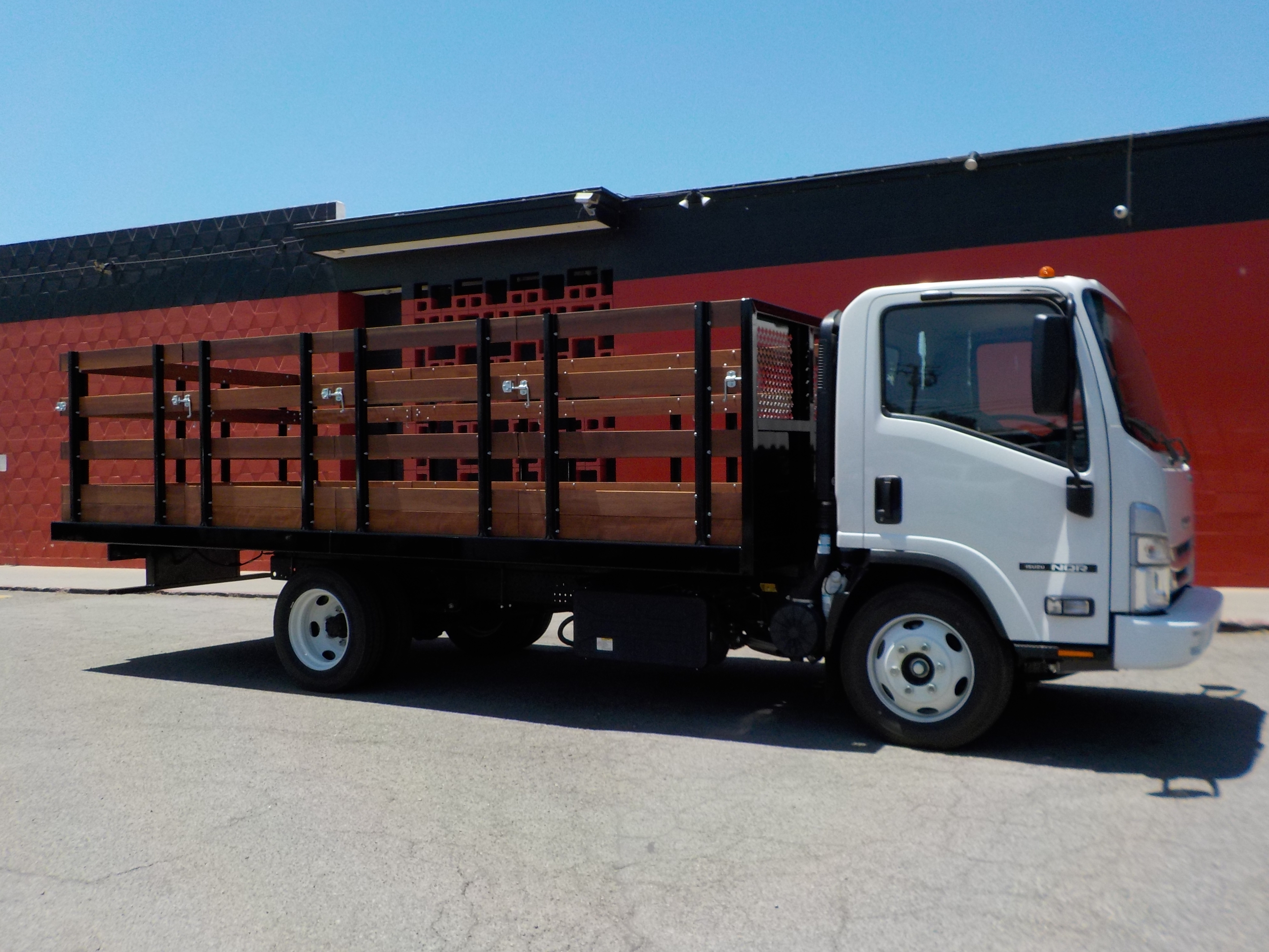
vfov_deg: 46.8
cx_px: 634
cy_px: 476
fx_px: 1100
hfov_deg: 60.0
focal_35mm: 30
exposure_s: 1/1000
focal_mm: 4.1
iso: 125
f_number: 3.3
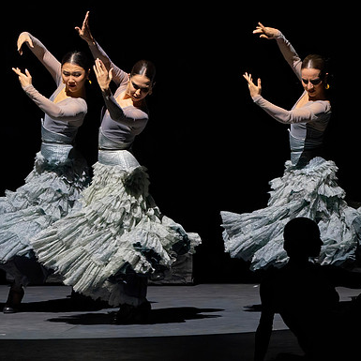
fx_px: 6277
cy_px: 196
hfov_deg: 3.3
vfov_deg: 3.3
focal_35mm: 532
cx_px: 280
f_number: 8
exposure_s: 1/400
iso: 10000
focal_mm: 300
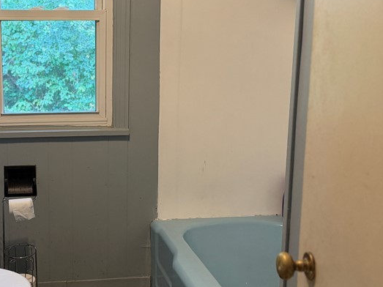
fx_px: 520
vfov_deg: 30.8
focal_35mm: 47
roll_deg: +0.4
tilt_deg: -9.6
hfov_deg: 39.0
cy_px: 124
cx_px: 81
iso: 320
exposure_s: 1/120
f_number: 1.78
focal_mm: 6.76
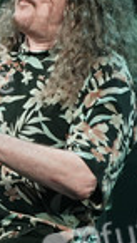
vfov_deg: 3.5
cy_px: 168
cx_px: -23
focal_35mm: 618
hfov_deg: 2.0
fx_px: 3975
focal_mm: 214
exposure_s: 1/500
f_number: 6.3
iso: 3200
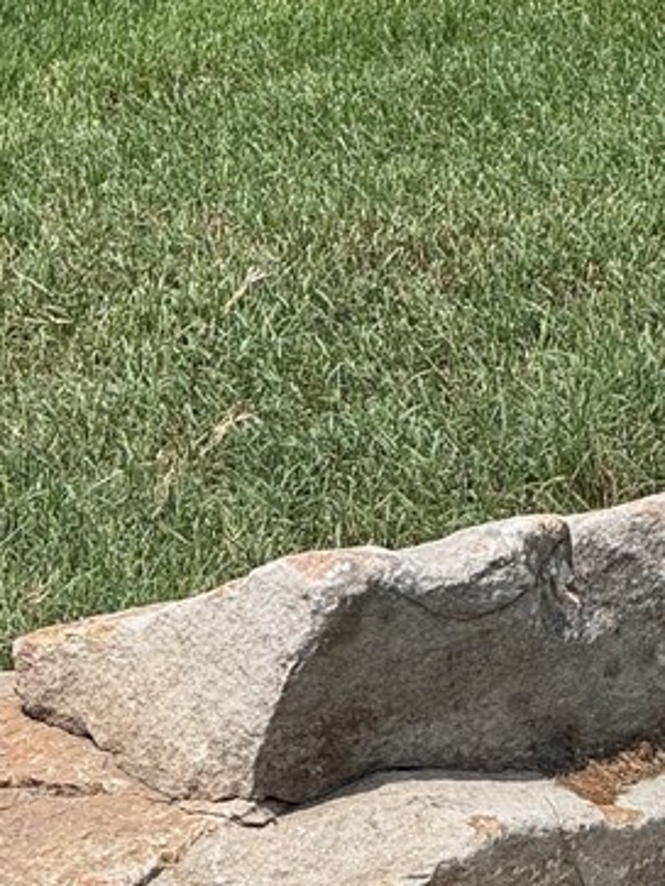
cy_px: -93
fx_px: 8673
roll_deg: +0.8
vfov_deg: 5.8
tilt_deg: -10.8
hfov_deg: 4.4
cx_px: 499
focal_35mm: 339
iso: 50
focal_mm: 15.66
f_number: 2.8
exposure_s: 1/1064
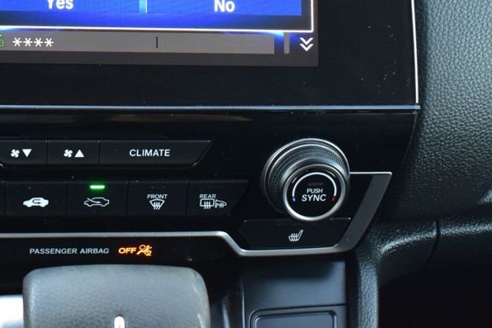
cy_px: 49
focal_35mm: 80
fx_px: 1091
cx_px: 135
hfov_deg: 25.2
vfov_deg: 16.9
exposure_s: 1/15
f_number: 6.3
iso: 1100
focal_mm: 31
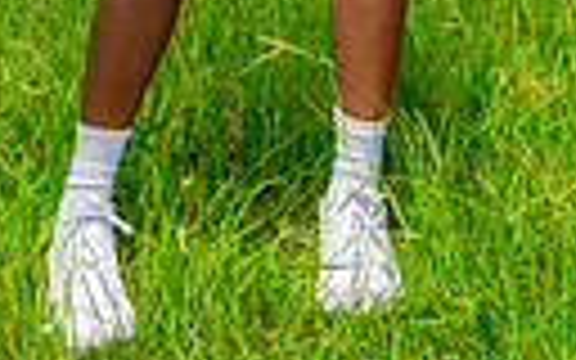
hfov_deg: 22.3
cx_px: 306
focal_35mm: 93
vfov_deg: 11.4
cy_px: -536
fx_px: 1460
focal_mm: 26
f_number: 13
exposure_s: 1/250
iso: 250
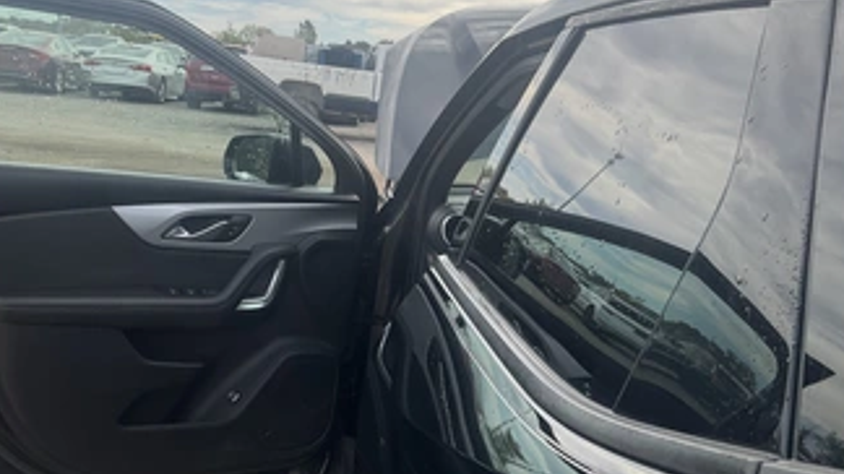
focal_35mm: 39
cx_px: 383
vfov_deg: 30.4
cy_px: 237
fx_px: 873
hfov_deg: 51.5
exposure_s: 1/1168
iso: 25
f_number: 1.8
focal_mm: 3
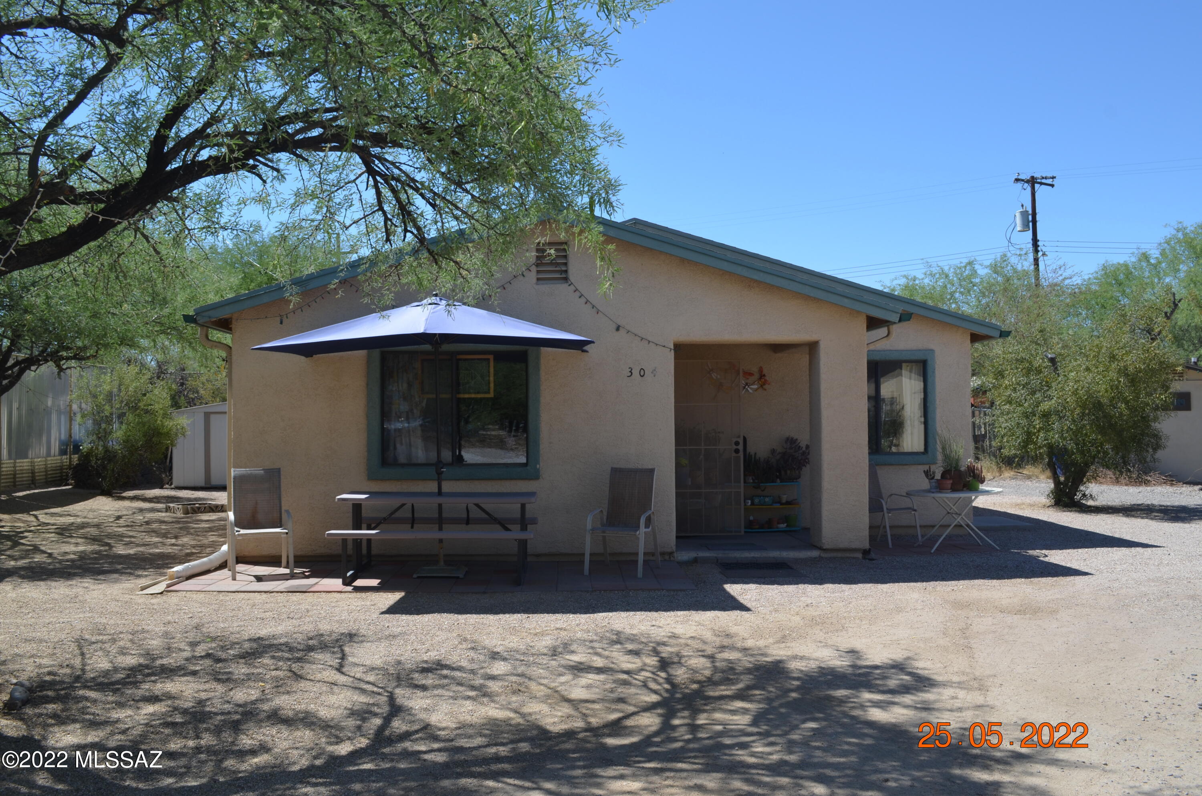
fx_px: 1000
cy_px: 398
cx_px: 601
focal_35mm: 30
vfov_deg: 43.4
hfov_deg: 62.0
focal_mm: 20
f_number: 8
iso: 140
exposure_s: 1/250
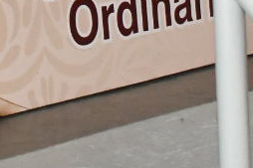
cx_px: -170
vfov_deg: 6.0
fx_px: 1524
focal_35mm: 217
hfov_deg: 9.1
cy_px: -264
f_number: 5.6
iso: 5000
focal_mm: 23
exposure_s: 1/100
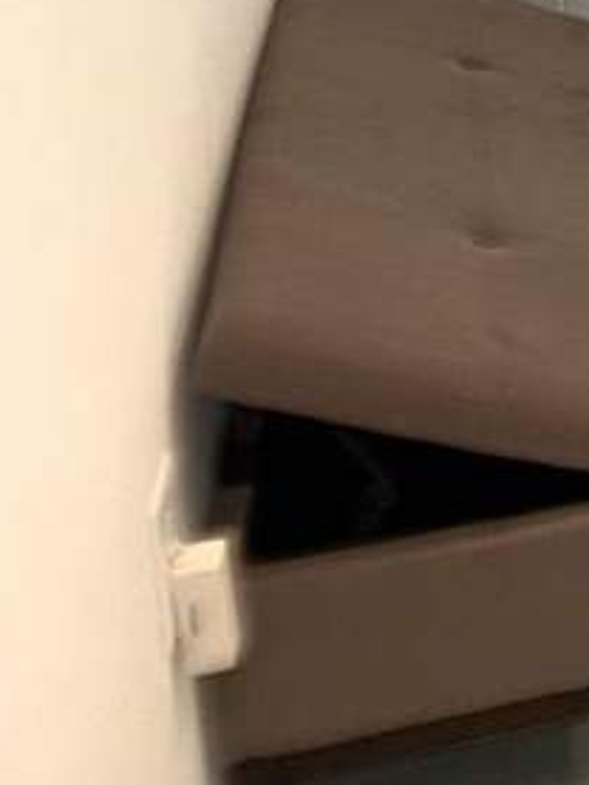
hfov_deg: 13.3
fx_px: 2267
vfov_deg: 17.1
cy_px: -504
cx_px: 1062
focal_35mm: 100
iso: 32
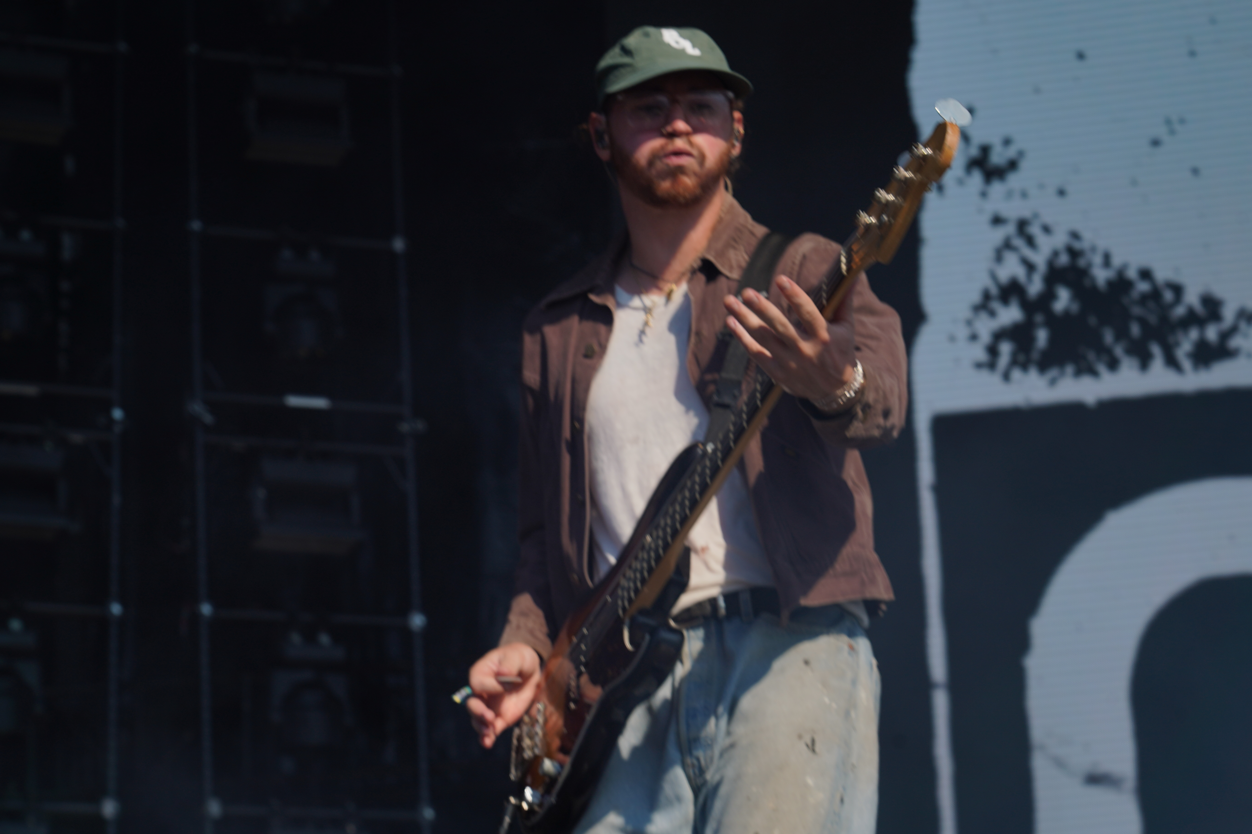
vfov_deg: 11.9
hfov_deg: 17.8
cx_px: 595
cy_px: 385
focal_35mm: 115
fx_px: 3999
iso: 100
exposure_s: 1/640
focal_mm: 105
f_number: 8
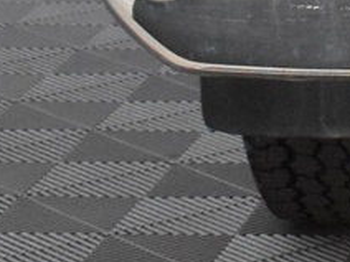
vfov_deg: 4.9
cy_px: -511
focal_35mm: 287
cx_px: 970
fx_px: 2902
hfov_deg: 6.4
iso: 3200
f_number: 5.6
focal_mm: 26
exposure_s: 1/125
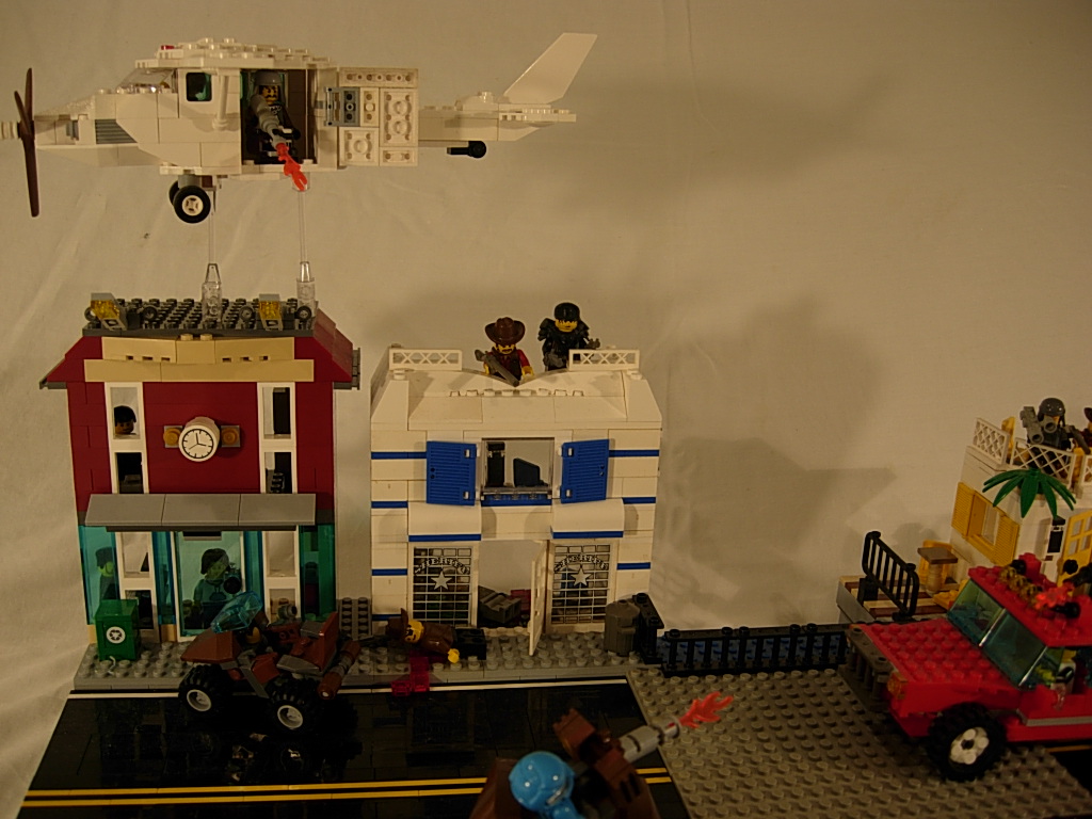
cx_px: 546
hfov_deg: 51.4
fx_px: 1136
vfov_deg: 39.7
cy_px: 410
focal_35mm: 36
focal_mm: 7.5
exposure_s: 1/10.6
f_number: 2.7
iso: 50
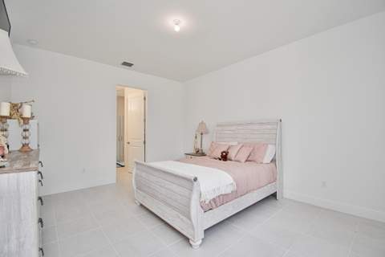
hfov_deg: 100.4
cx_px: 192
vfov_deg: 77.3
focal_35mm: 15
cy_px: 128
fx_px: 160
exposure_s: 1/125
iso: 800
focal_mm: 10
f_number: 5.6
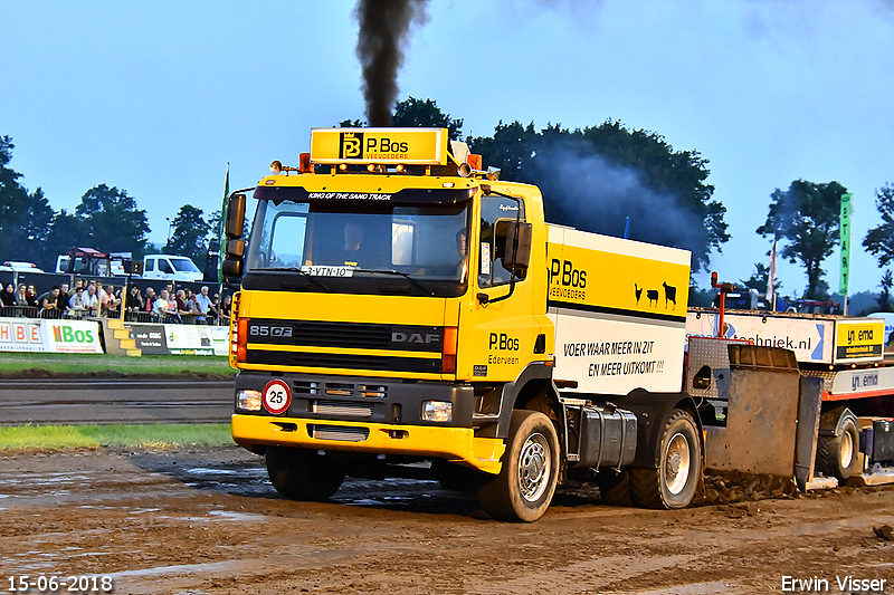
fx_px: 2532
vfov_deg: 13.4
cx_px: 447
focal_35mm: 102
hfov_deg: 20.0
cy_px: 298
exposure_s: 1/200
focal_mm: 68
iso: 2500
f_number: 5.6
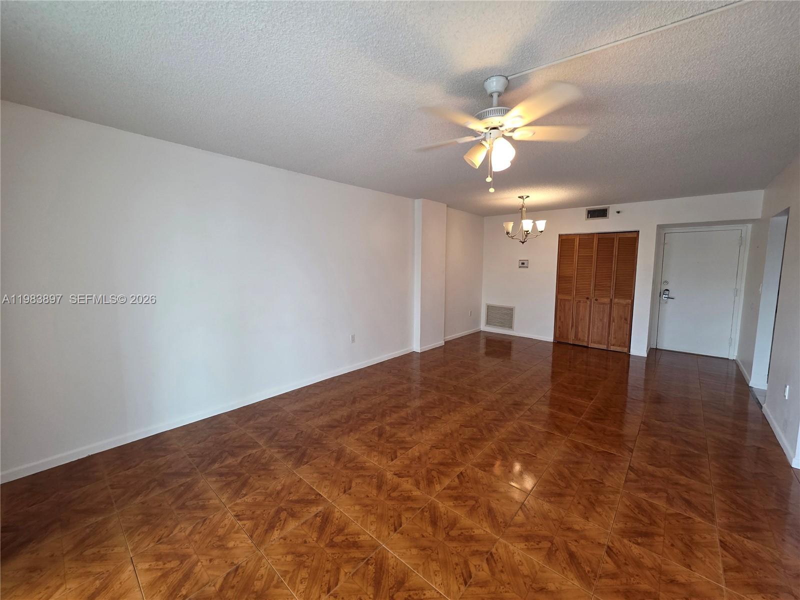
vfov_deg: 89.9
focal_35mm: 13
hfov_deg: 106.2
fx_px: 300
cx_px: 400
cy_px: 300
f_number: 1.9
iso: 250
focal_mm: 2.2
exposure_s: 1/120
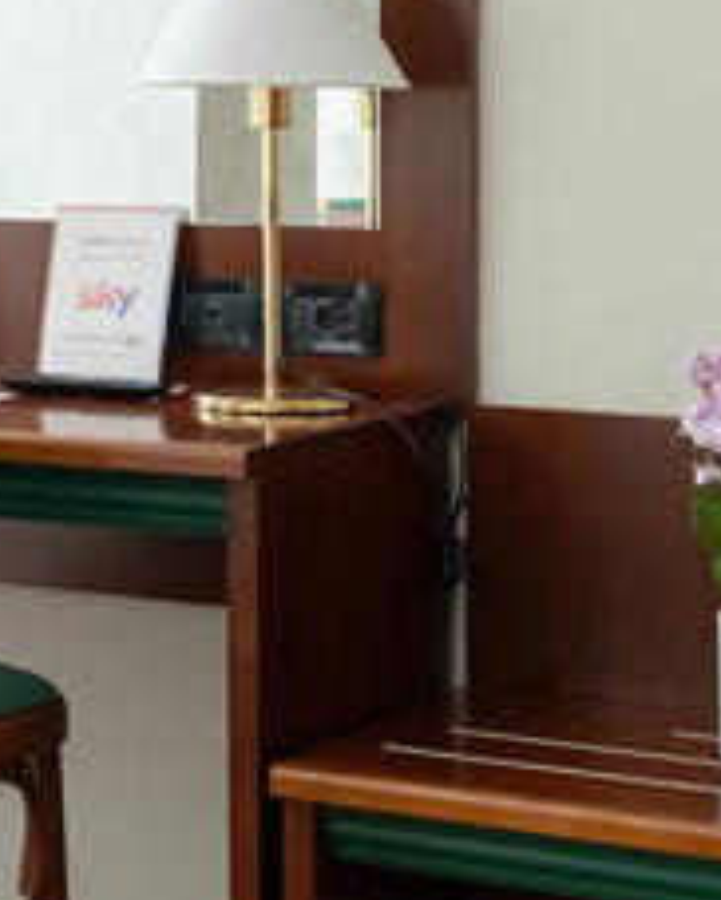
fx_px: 3084
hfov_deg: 12.2
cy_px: 113
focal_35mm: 116
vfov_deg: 16.4
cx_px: -570
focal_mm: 21.9
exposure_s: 1/20
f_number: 8
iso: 200
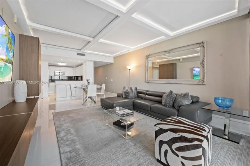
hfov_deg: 104.3
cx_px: 125
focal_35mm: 14
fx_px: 97
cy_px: 83
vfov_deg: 81.1
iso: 200
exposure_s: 1/2
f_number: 8
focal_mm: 14
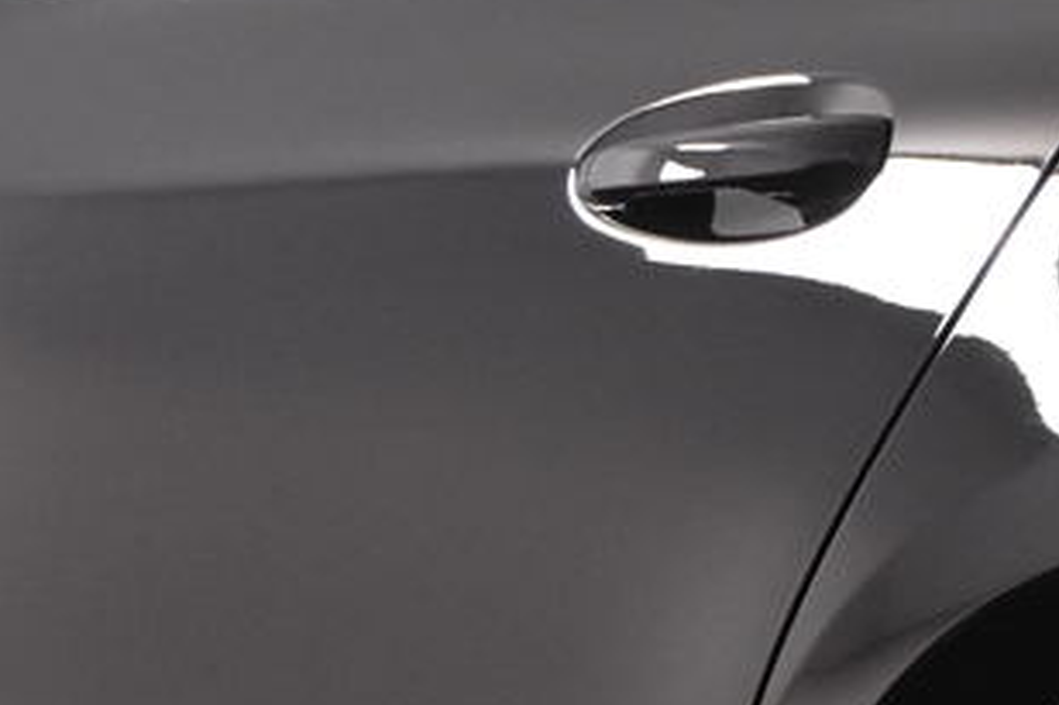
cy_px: 471
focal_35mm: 243
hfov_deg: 8.4
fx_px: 7144
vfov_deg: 5.6
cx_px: 1399
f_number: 4
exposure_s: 1/60
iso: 1600
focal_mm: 26
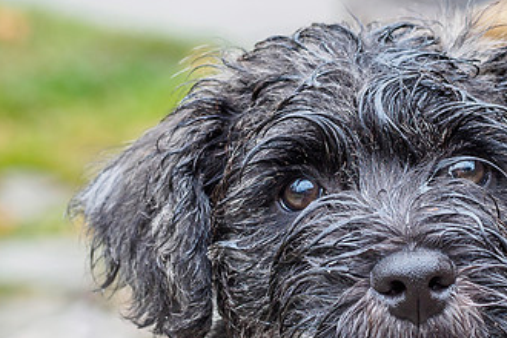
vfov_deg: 4.6
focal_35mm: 297
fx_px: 4182
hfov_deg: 6.9
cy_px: 181
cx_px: 476
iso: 200
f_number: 4
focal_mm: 60
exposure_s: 1/125
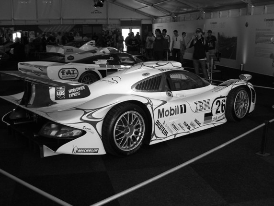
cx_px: 129
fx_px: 317
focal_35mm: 40
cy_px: 100
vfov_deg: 36.0
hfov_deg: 46.8
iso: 100
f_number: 2.8
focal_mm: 6
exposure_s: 1/125
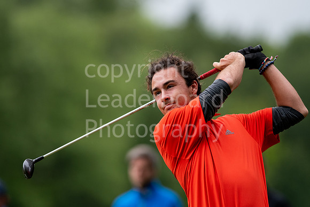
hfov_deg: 4.6
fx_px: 3876
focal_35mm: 450
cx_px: 155
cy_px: 104
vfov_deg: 3.1
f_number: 4
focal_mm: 300
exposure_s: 1/2000
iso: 1000
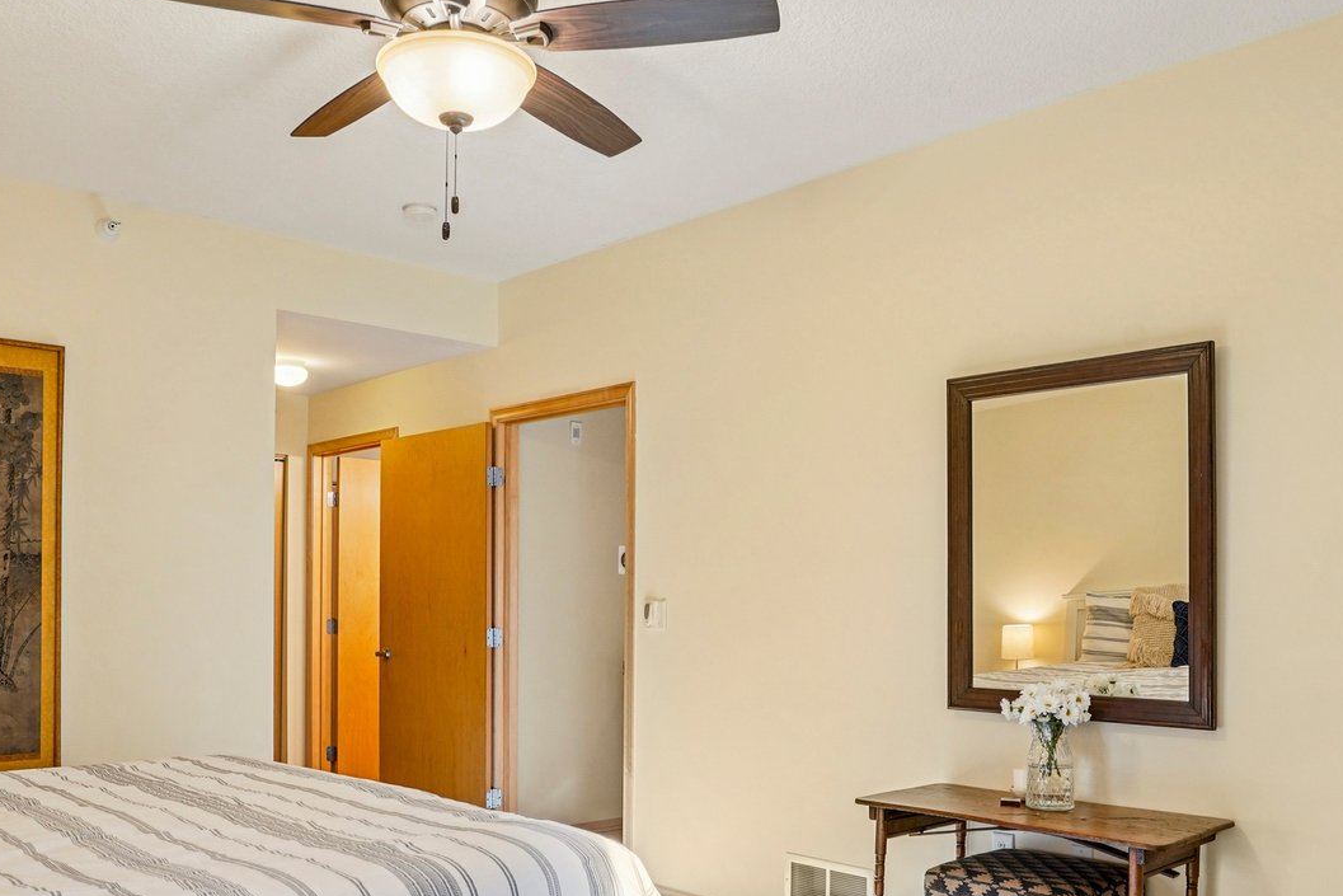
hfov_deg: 60.3
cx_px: 639
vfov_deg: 41.7
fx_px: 1157
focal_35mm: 31
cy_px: 607
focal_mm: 16
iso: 400
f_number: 8
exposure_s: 1/20
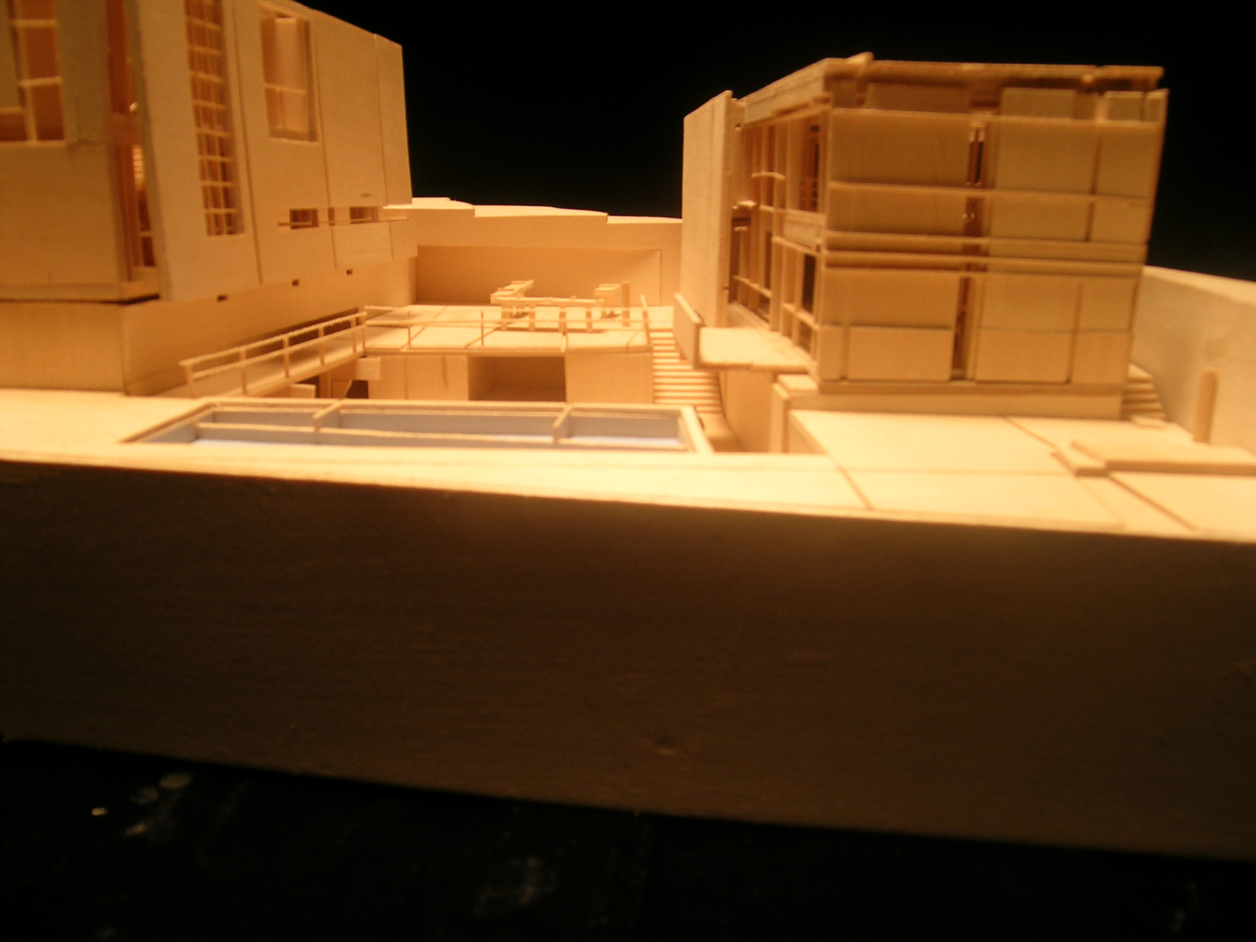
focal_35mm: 58
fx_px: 2104
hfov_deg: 33.2
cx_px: 628
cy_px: 471
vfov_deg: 25.2
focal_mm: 5.8
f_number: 4
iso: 50
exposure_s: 1/30
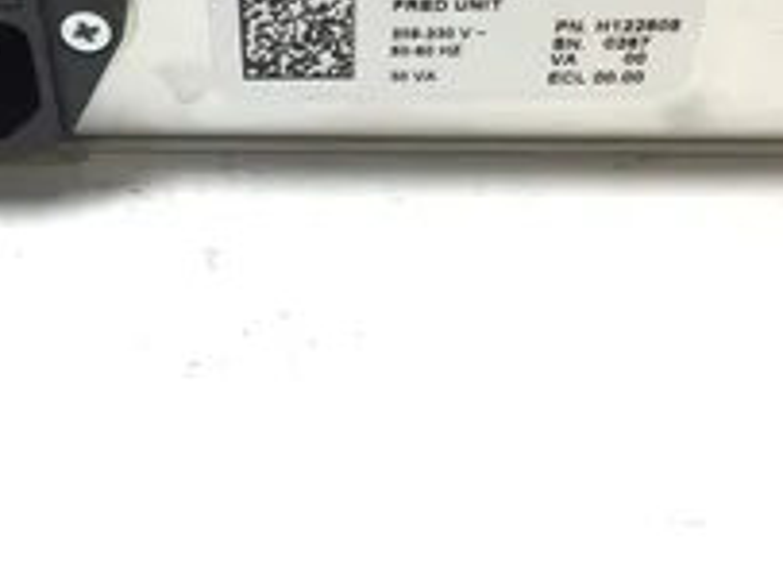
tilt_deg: -46.1
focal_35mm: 61
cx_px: 243
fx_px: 1379
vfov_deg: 23.9
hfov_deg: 31.4
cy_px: 189
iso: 40
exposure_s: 1/120
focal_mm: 3.3
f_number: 2.4
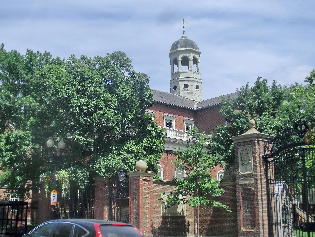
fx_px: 464
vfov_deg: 28.6
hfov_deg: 37.5
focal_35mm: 51
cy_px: 118
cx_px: 158
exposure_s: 1/500
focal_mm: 9.09
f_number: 4.4
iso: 100
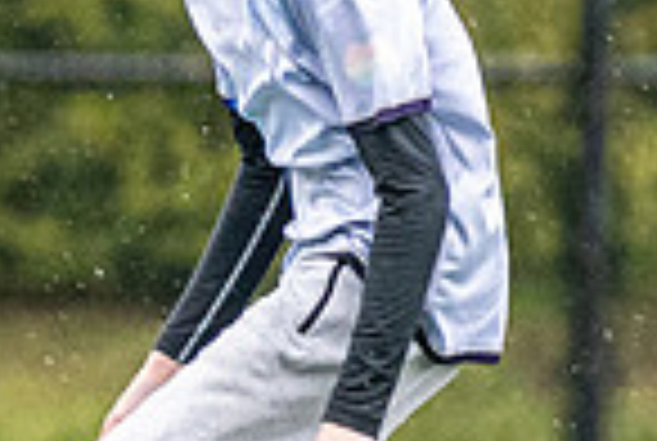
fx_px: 32515
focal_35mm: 1778
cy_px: 125
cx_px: -598
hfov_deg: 1.2
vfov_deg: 0.8
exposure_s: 1/1000
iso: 2200
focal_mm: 200
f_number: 3.2
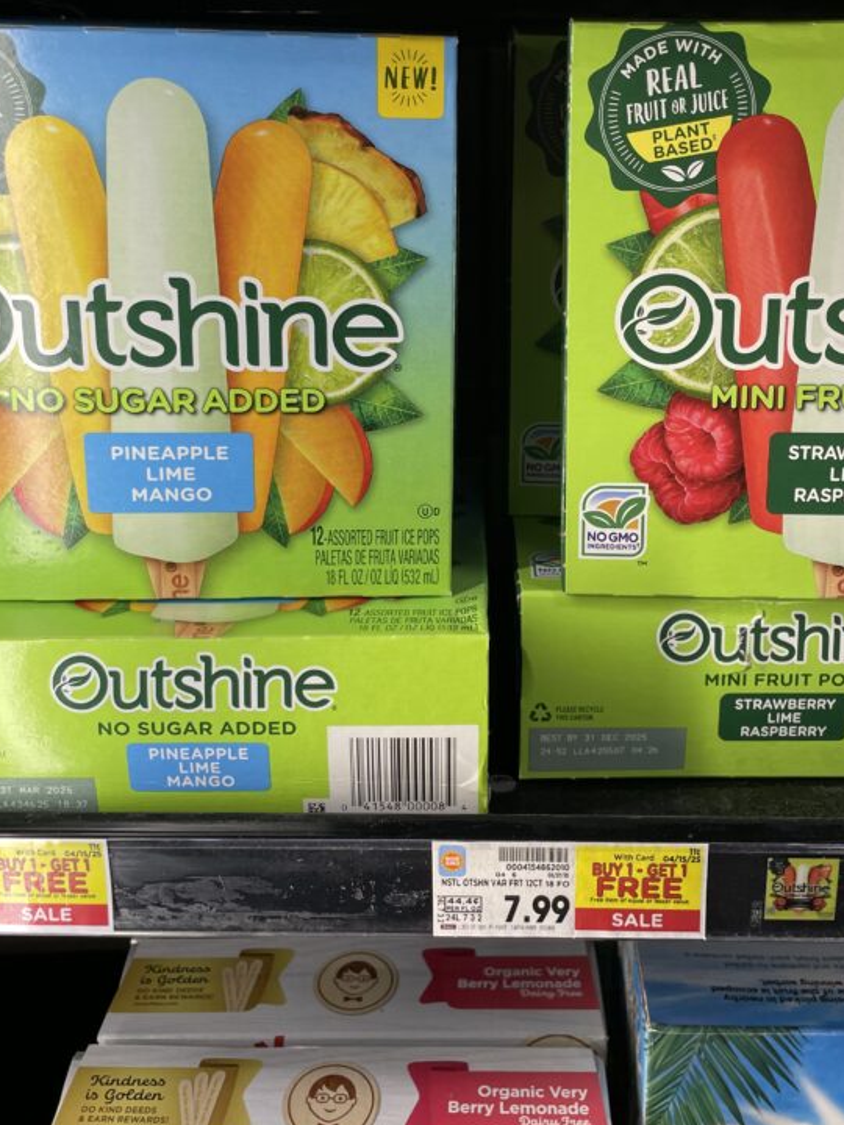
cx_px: 475
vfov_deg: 49.4
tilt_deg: -14.3
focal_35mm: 37
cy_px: 388
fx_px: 1203
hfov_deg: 38.6
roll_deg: +0.4
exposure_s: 1/120
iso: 64
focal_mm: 4.2
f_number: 1.6
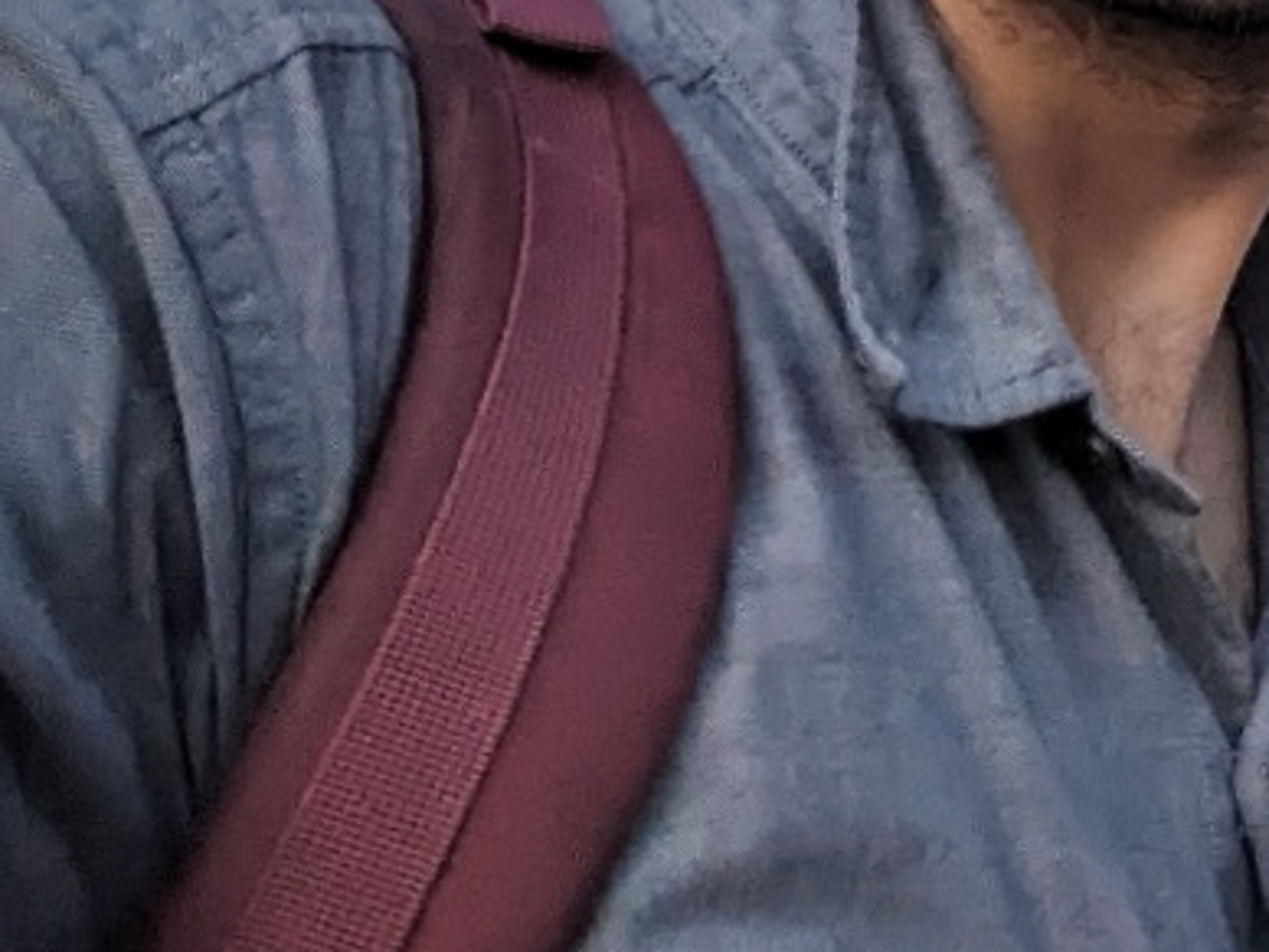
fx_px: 3629
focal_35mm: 99
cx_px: 2146
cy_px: -334
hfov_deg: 17.0
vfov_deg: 14.3
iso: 40
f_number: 2
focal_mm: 2.51
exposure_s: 1/1575
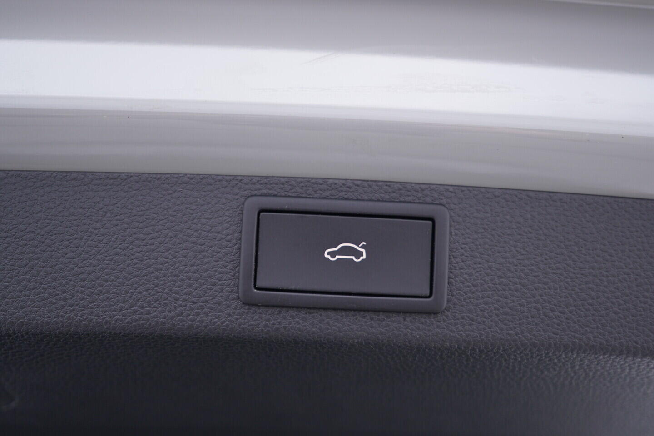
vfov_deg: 36.9
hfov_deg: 53.1
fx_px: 654
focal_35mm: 36
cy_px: 218
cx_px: 327
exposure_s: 1/40
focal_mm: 24
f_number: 2.8
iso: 200
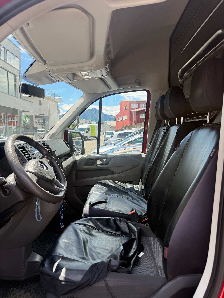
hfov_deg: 56.8
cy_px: 149
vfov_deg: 71.6
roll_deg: -0.5
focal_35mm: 24
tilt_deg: -4.4
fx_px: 207
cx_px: 112
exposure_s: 1/1250
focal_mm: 6.76
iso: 100
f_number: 1.78
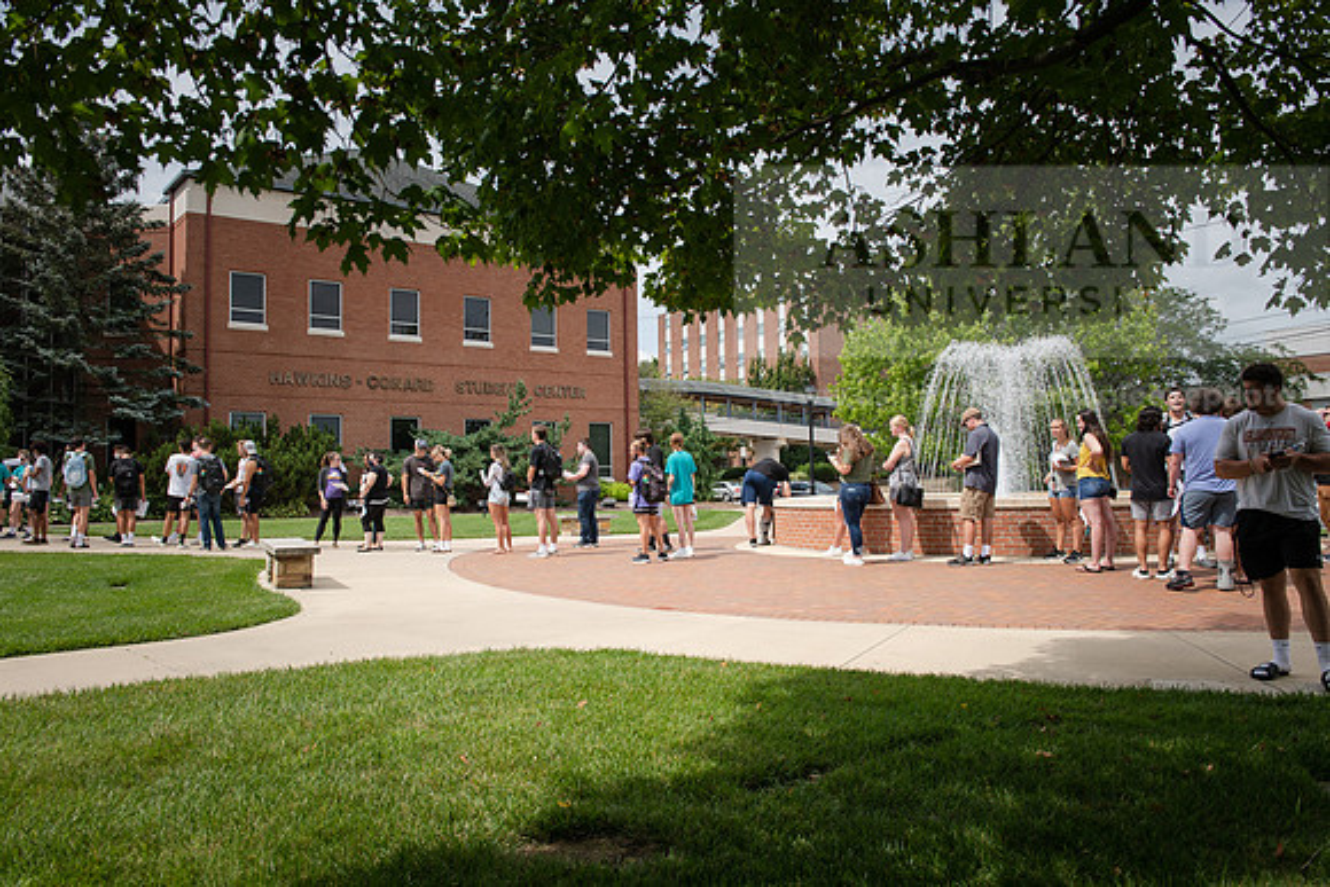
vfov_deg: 46.4
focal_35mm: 28
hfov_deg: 65.5
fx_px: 1035
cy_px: 444
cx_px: 665
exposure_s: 1/320
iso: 100
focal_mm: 28
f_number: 6.3
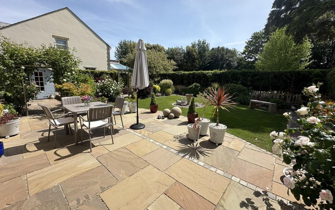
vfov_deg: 74.7
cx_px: 168
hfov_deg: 101.5
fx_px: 137
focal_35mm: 15
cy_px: 100
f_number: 2.2
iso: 40
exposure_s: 1/1667
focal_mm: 2.22
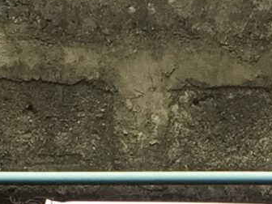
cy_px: 590
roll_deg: -1.8
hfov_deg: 8.8
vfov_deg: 6.2
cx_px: 372
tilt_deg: -7.1
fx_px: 1737
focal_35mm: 221
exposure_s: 1/120
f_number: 2.2
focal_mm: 4.15
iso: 40
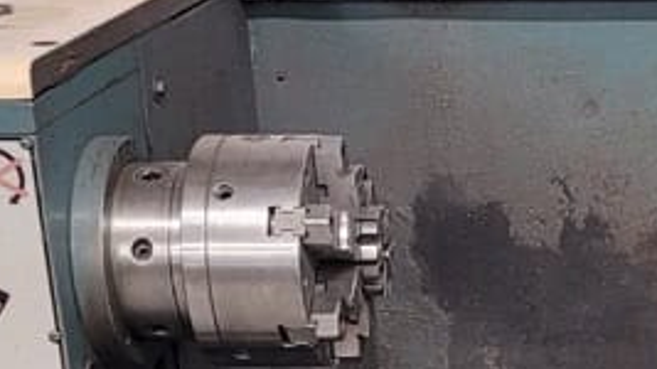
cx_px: 881
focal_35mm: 136
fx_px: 2369
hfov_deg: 15.0
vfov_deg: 8.6
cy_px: 659
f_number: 1.8
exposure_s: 1/40
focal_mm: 5.4
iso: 200
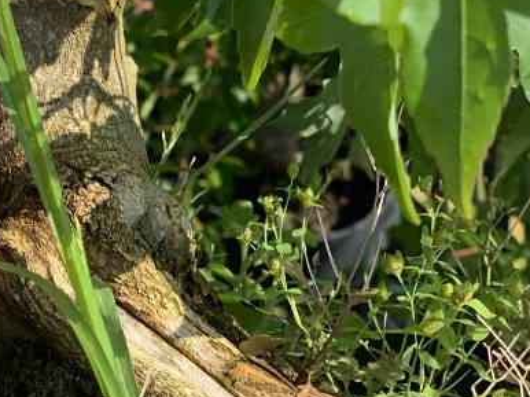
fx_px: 2112
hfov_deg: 13.8
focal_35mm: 138
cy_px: -36
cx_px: -129
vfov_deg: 10.6
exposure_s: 1/375
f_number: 2.4
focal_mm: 6
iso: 16
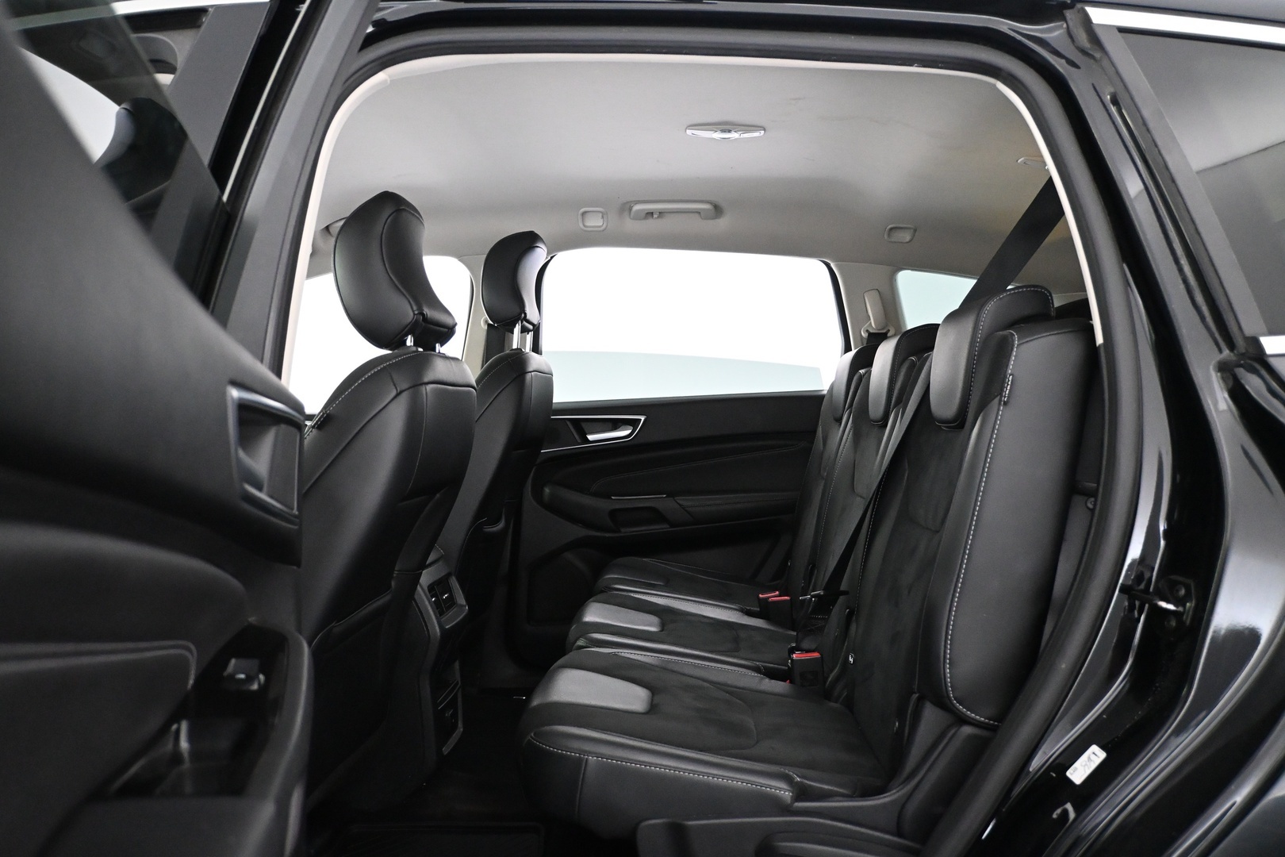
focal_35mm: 28
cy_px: 428
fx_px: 990
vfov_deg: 46.8
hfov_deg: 65.9
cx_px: 642
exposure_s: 1/60
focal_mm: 18.5
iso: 4500
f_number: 3.8
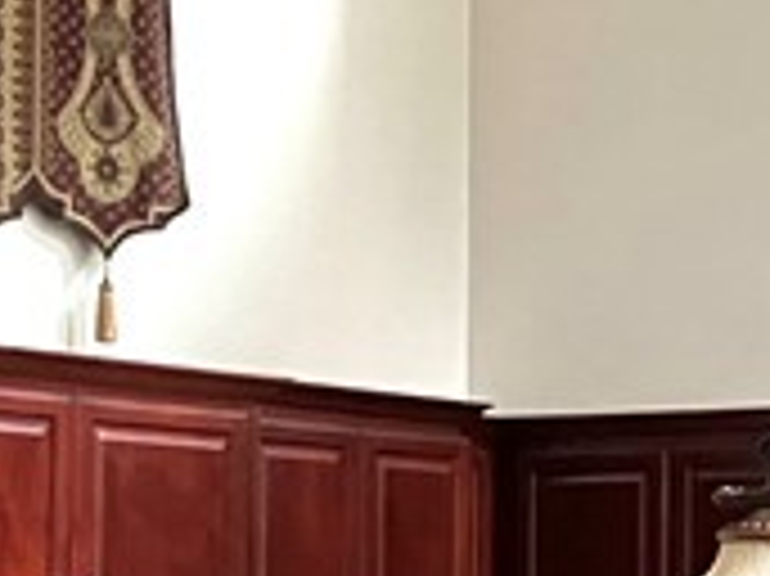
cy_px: 486
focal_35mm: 168
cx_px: 1360
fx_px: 3734
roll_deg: -0.2
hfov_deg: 11.0
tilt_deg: +3.9
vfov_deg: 8.8
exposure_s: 1/60
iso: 125
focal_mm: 3.99
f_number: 1.8
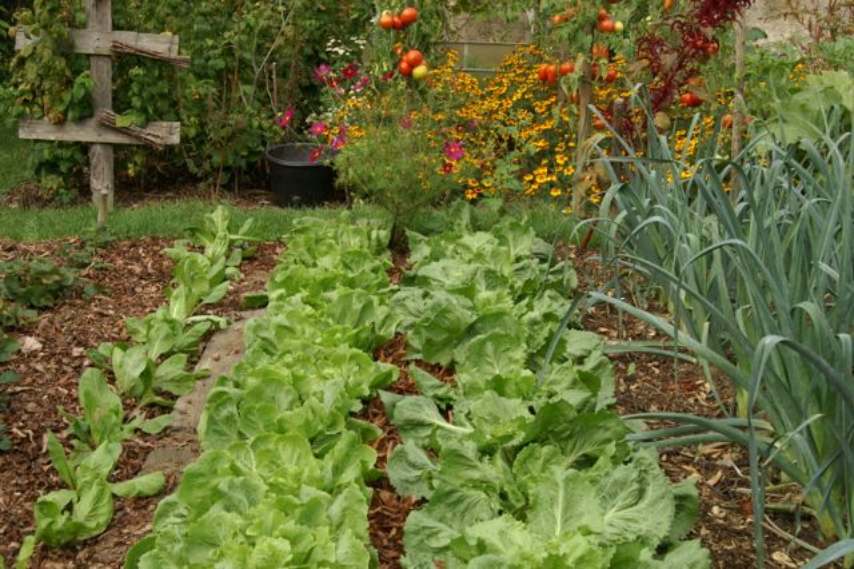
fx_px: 1245
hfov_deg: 37.9
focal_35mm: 52
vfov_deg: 25.7
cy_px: 284
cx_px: 427
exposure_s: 1/125
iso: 200
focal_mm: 35
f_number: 10
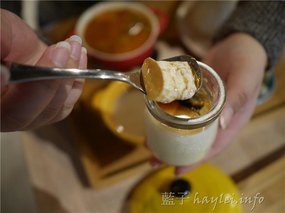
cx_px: 142
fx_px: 247
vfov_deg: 46.8
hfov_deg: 60.0
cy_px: 106
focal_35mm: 30
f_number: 1.7
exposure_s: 1/60
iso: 1250
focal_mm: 15
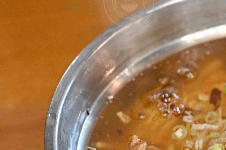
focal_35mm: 227
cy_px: 151
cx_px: 316
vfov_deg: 6.0
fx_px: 1425
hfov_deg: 8.9
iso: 2000
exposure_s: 1/200
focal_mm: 50
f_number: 3.2
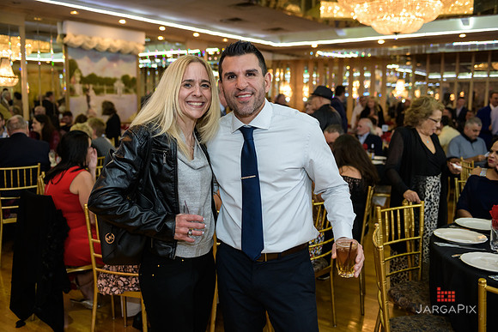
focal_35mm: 35
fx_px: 484
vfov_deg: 37.9
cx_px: 249
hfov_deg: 54.4
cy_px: 166
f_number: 3.2
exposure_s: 1/125
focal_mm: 35
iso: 1000
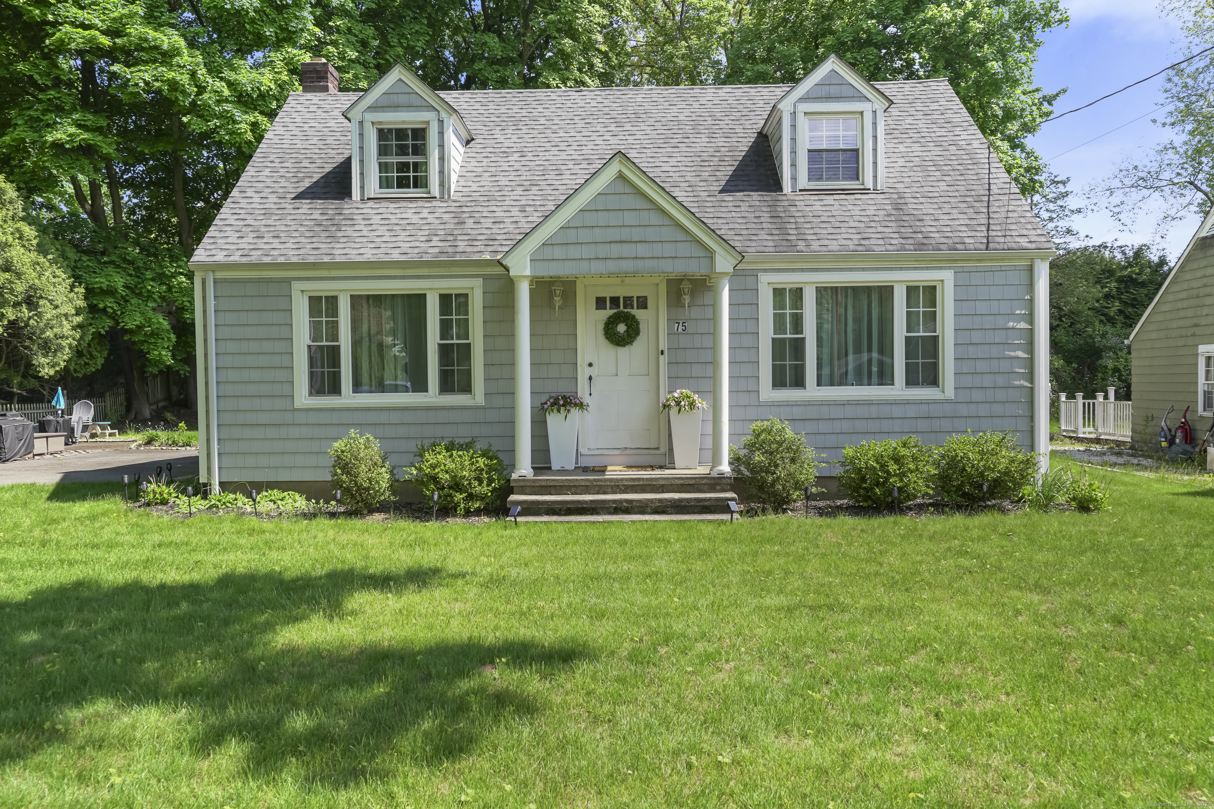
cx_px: 607
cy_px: 404
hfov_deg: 65.5
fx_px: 944
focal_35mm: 28
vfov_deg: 46.4
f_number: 8
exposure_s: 1/60
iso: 100
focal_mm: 28
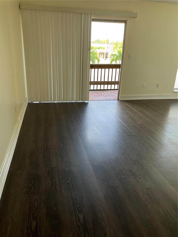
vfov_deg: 63.4
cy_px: 118
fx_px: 192
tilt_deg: -18.9
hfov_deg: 49.7
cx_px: 89
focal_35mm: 28
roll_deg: -1.8
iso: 80
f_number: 1.8
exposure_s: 1/64
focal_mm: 3.99
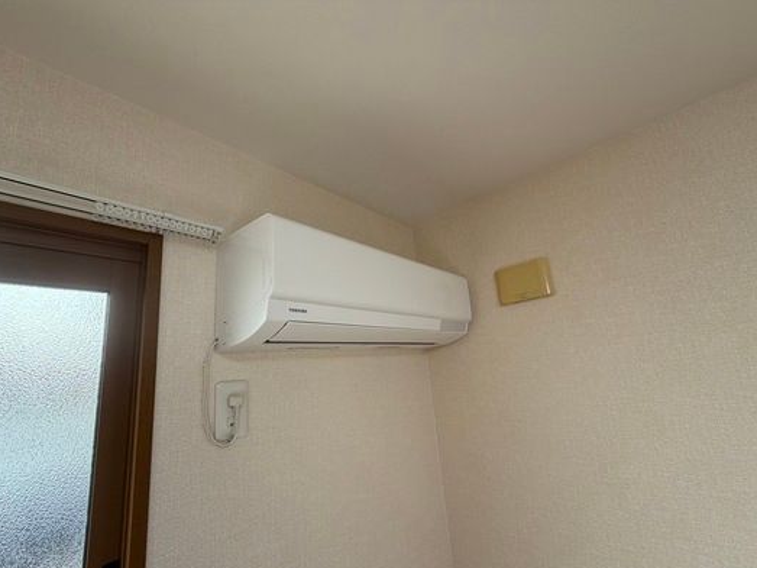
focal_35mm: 15
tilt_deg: +11.4
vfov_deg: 81.6
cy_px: 303
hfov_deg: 98.2
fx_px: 328
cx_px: 376
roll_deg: +5.5
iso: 160
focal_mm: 2.22
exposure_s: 1/121
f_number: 2.2
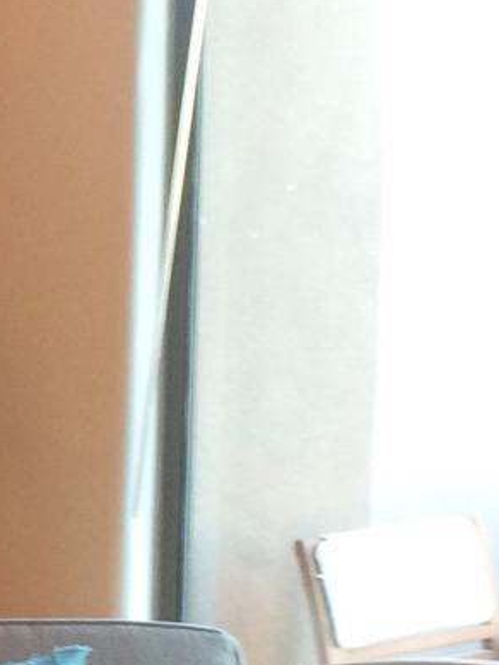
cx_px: -294
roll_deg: +0.1
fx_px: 2862
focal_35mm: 149
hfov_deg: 9.6
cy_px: 607
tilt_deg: -12.4
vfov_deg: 13.1
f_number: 2.2
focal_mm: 4.15
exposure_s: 1/30
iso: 80
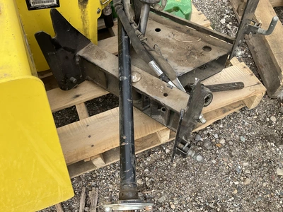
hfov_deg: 61.7
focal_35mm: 29
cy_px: 106
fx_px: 237
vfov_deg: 48.2
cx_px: 142
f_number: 1.8
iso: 25
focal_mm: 3
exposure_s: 1/666
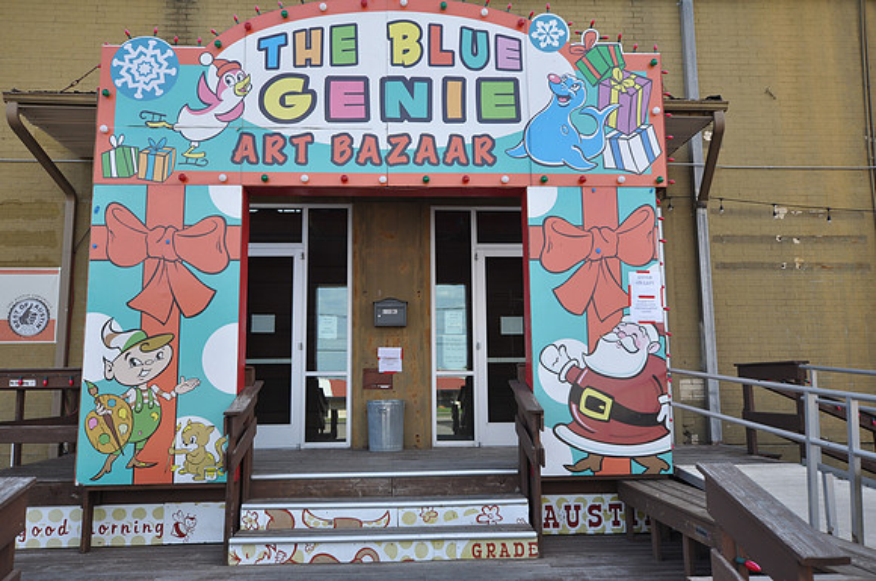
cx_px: 438
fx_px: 729
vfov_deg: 43.5
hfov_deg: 62.0
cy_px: 290
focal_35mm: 30
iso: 200
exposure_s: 1/200
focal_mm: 20
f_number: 7.1
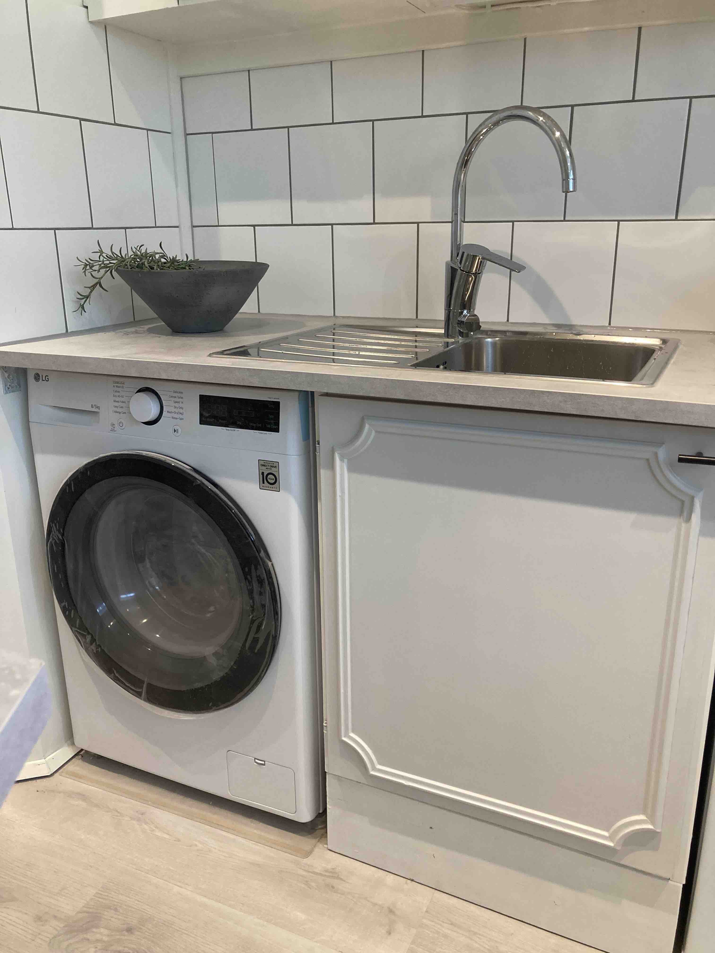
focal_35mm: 28
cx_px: 358
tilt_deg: -18.0
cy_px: 476
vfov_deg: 63.4
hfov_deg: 49.7
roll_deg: +0.0
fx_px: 771
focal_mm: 3.99
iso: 100
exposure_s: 1/50
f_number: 1.8
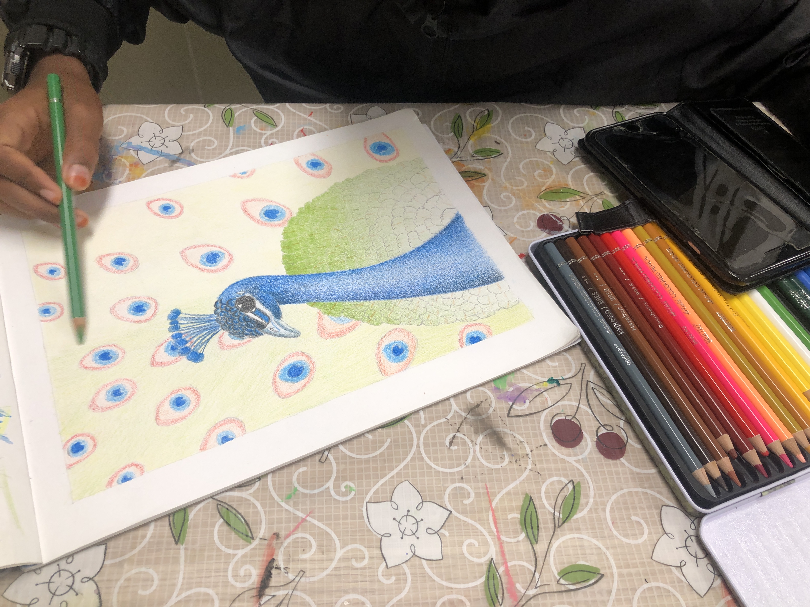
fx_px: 655
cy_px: 304
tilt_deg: -53.3
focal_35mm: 28
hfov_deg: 63.4
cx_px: 405
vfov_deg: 49.7
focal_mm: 4
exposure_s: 1/33
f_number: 1.8
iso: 32
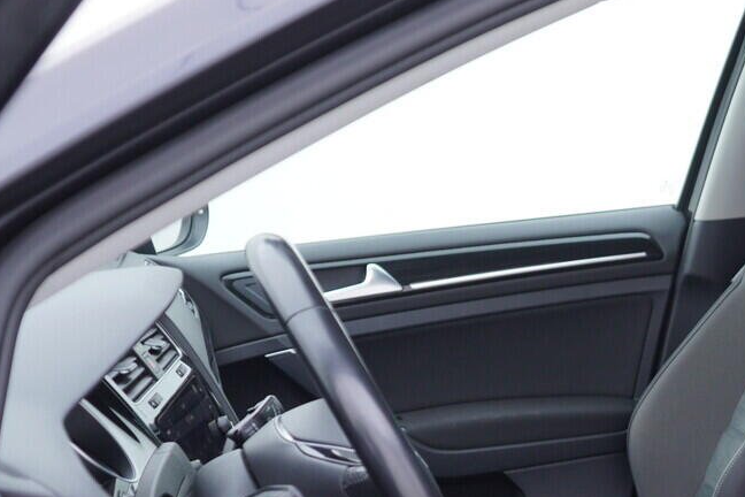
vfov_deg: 16.5
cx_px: 743
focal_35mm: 80
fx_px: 1655
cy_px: 549
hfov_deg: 24.2
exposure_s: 1/40
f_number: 2.8
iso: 160
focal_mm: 24
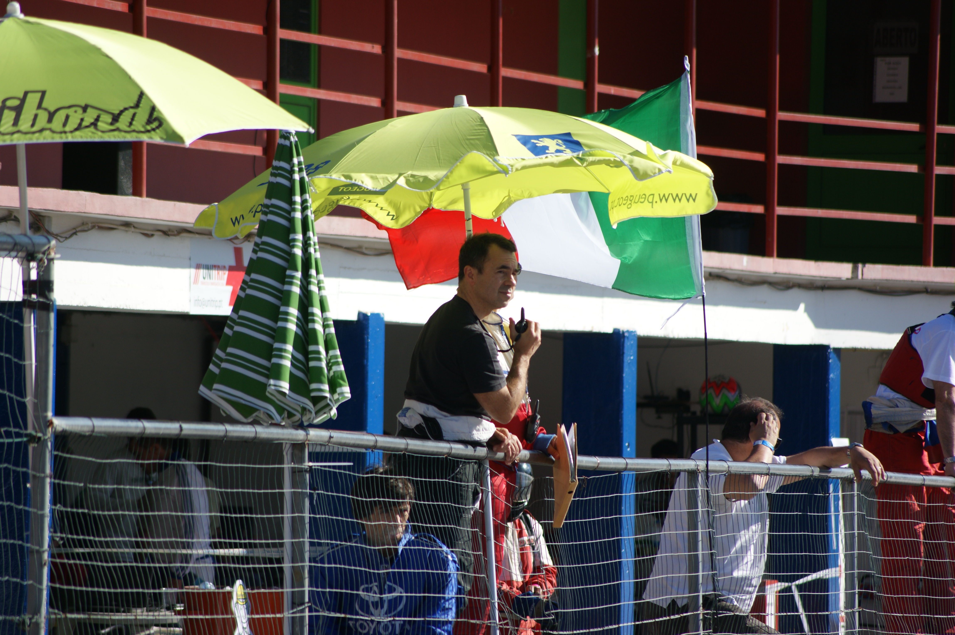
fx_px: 7953
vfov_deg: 4.6
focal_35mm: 300
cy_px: 318
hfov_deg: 6.9
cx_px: 478
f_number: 6.3
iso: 100
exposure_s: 1/400
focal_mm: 200
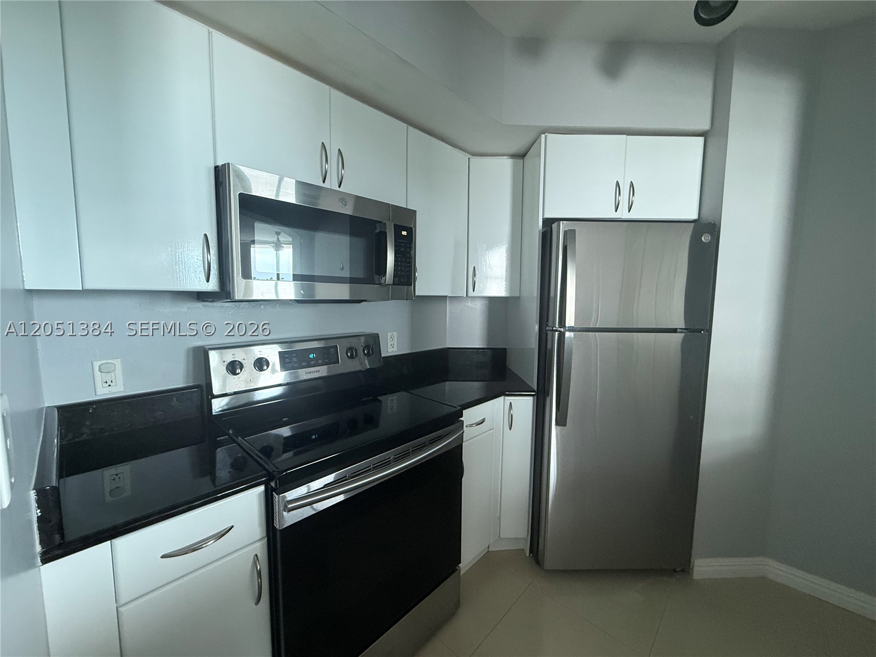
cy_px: 328
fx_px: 354
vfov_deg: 85.7
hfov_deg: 102.1
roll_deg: -2.2
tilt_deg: -5.6
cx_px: 438
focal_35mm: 14
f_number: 2.2
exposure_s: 1/60
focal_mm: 2.22
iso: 500
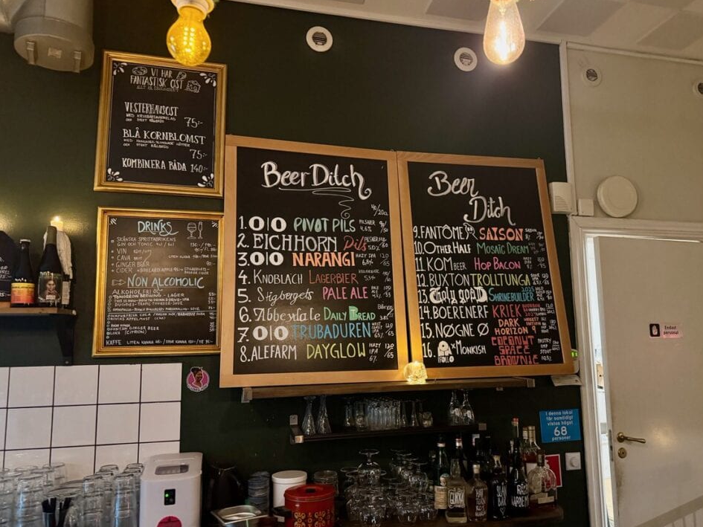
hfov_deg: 67.2
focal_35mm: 26
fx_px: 528
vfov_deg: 53.0
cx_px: 380
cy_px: 283
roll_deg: +0.9
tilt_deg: +7.0
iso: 800
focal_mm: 6.76
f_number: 1.78
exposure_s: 1/25
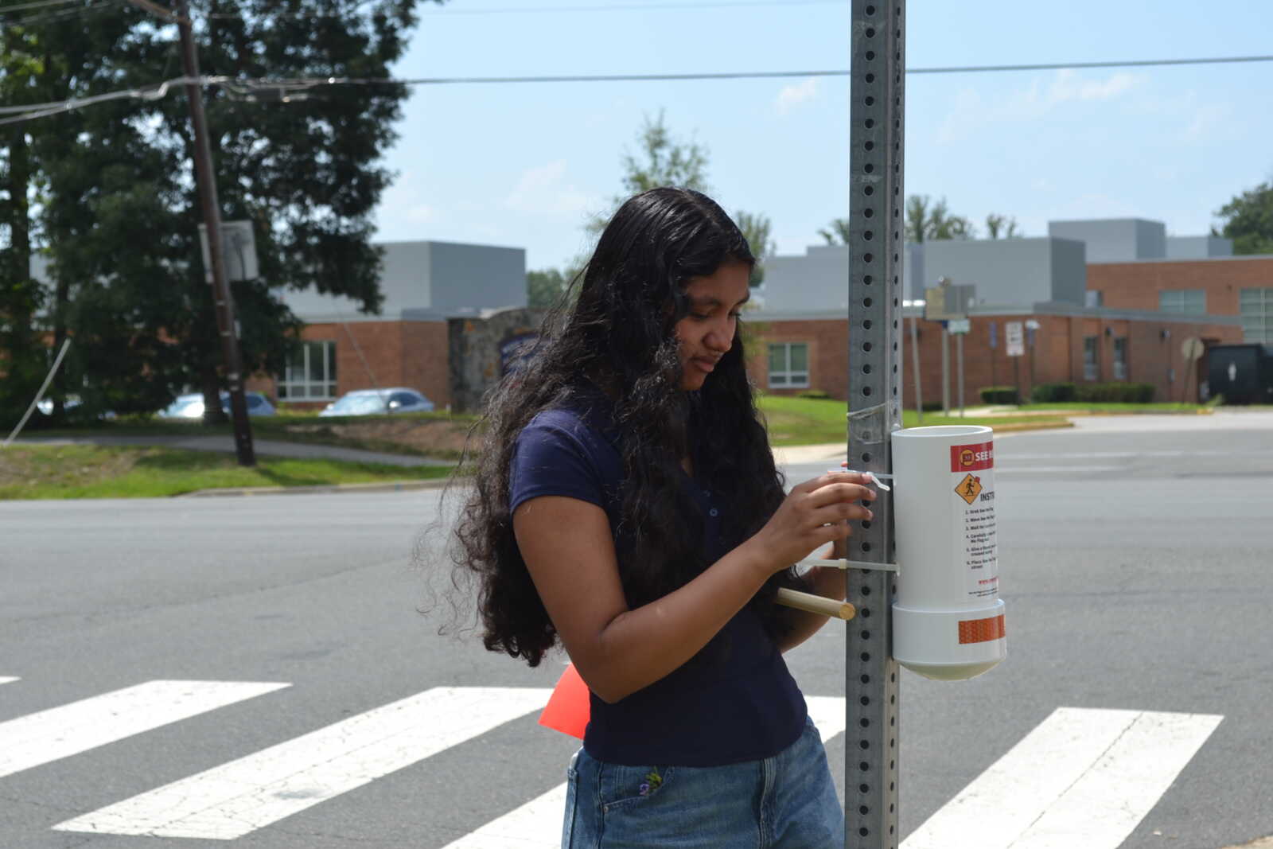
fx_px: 2917
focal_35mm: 82
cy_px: 424
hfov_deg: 24.6
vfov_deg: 16.6
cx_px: 636
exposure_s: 1/250
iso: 100
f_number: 8
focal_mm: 55
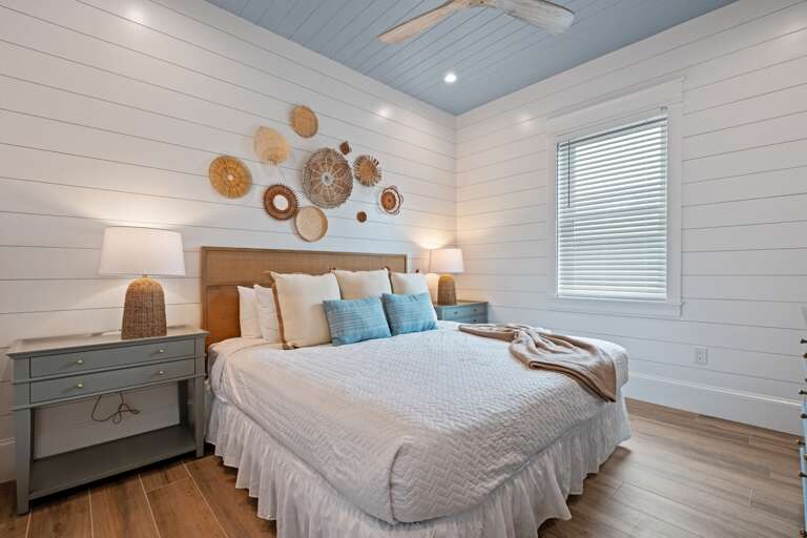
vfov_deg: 77.3
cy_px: 269
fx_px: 336
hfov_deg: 100.4
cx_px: 404
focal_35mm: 15
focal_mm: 10
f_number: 6.4
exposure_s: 1/25
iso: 640
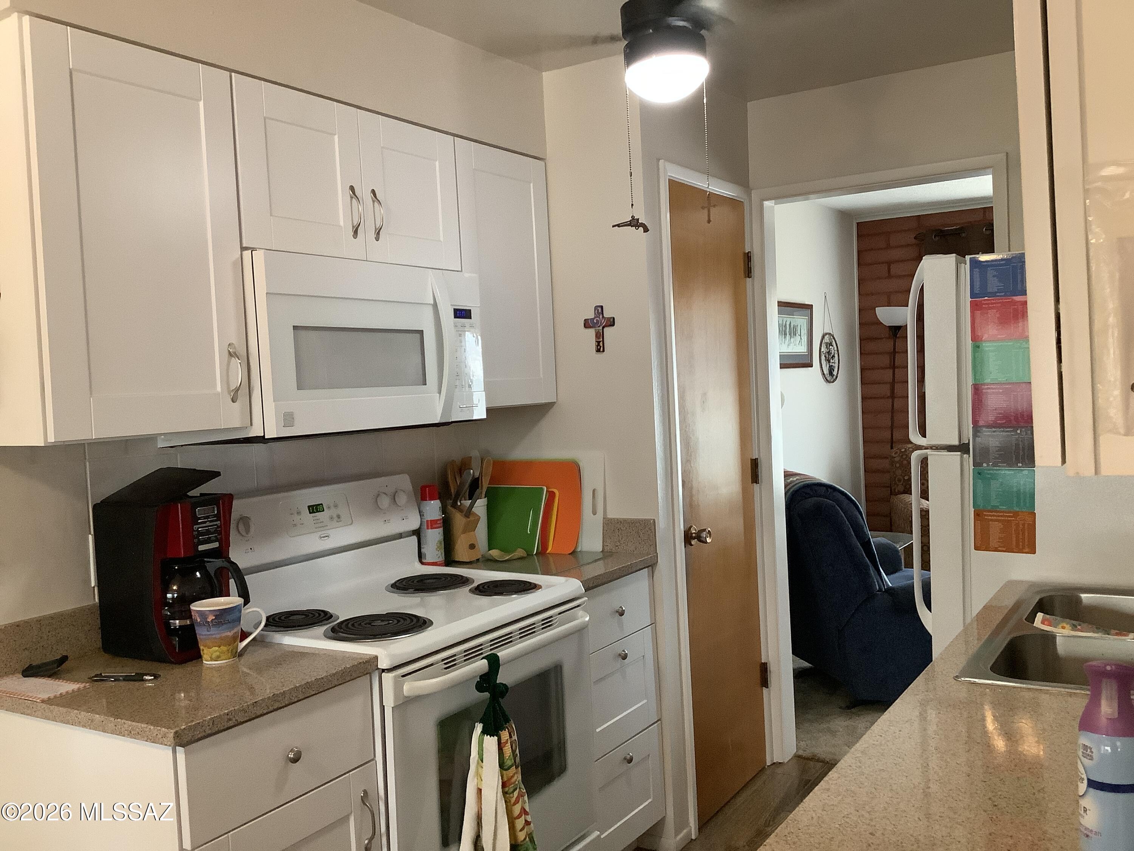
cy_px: 426
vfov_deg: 45.4
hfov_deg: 58.4
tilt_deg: -3.9
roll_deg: +2.3
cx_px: 567
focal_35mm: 31
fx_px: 1016
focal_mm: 3.3
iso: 400
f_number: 2.4
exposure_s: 1/60
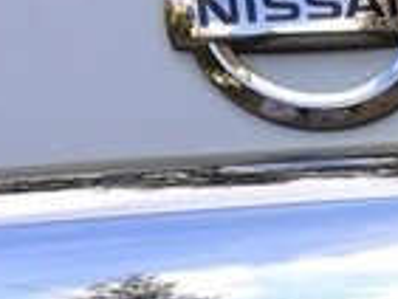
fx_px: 1565
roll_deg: +3.0
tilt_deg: -6.9
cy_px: 456
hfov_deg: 12.4
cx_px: 847
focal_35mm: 136
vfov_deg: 10.5
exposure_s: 1/370
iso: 32
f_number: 2.2
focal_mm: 4.15
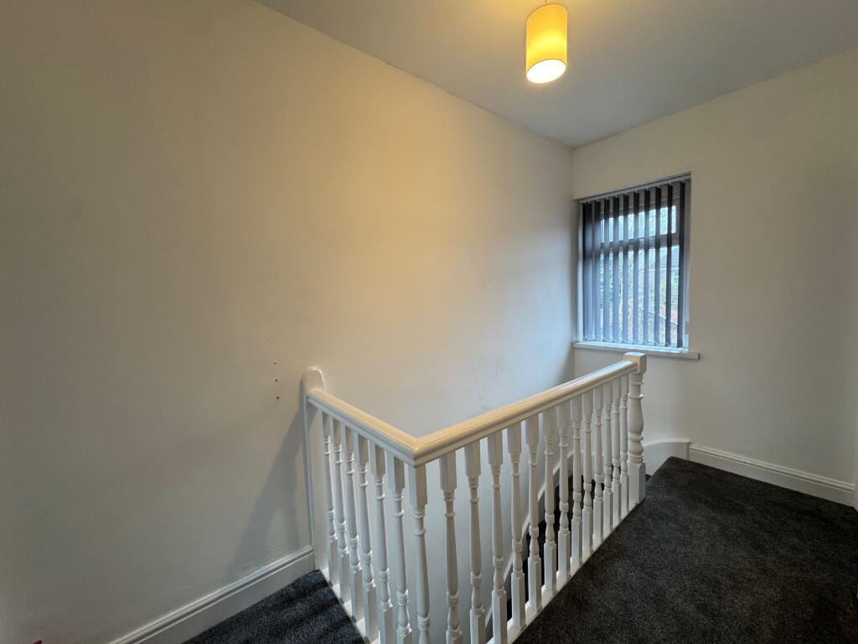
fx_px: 347
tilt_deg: -5.3
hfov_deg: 102.1
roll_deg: +1.9
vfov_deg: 85.7
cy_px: 322
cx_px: 429
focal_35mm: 14
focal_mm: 2.22
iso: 160
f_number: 2.2
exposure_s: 1/100
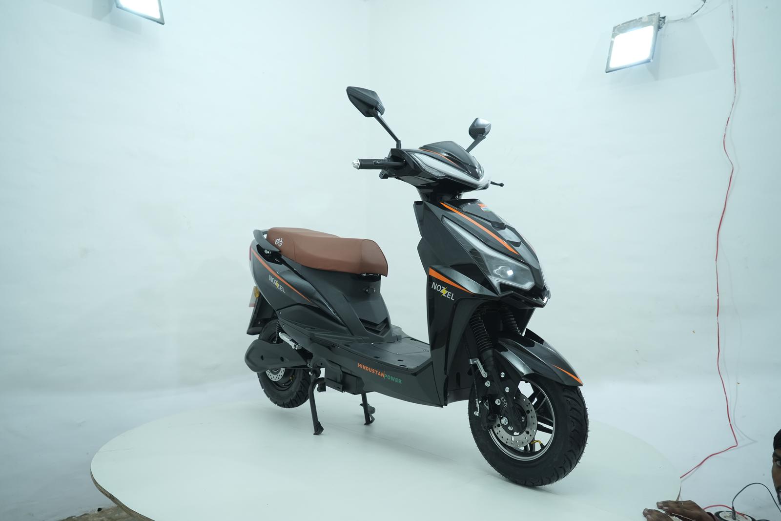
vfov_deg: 43.6
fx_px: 651
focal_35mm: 30
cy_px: 260
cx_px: 390
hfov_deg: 61.9
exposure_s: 1/100
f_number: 4
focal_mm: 30
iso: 800
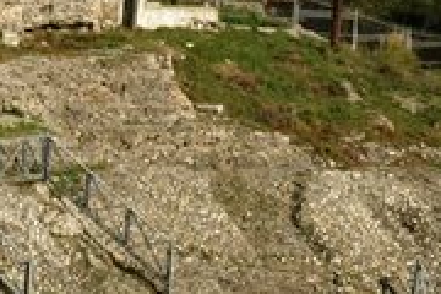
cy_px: 278
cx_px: -12
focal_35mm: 200
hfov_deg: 10.2
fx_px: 2450
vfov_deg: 6.8
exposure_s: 1/400
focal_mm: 40
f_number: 10
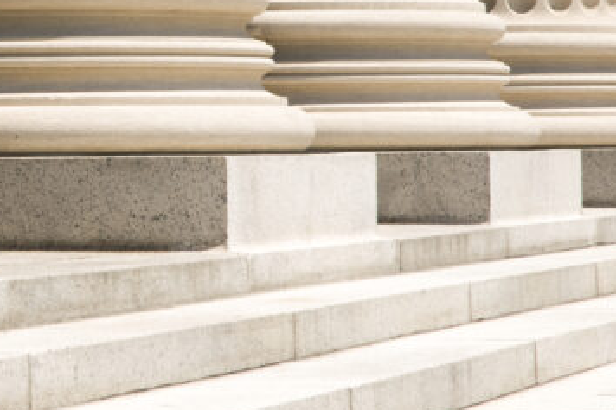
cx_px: -12
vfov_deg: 5.3
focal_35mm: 259
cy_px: 31
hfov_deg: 7.9
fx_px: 4430
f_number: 13
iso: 100
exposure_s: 1/125
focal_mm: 80
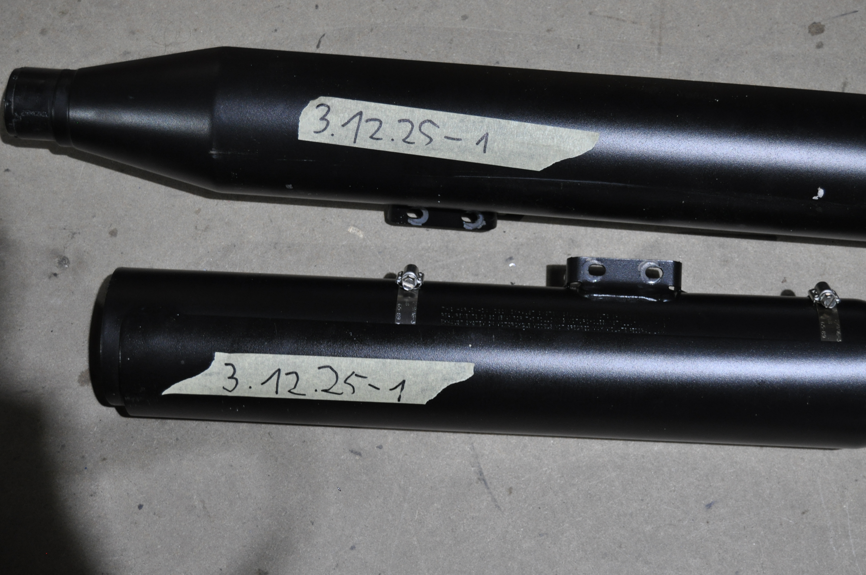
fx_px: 1658
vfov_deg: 19.7
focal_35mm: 69
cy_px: 288
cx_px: 433
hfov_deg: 29.3
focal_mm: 46
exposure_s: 1/50
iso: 800
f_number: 5.3
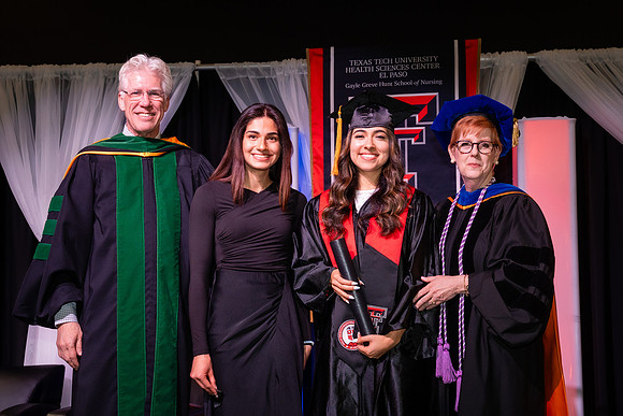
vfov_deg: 21.9
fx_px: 1076
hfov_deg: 32.3
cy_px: 226
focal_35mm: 62
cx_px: 302
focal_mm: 46
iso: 1250
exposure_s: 1/160
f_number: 5.6
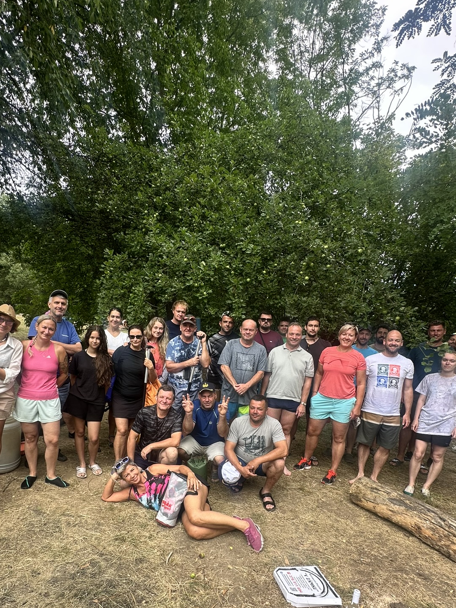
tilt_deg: -7.8
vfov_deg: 80.5
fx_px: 351
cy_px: 374
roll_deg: -7.1
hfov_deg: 65.5
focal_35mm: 20
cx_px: 189
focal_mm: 2.22
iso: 40
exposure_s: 1/321
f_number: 2.2
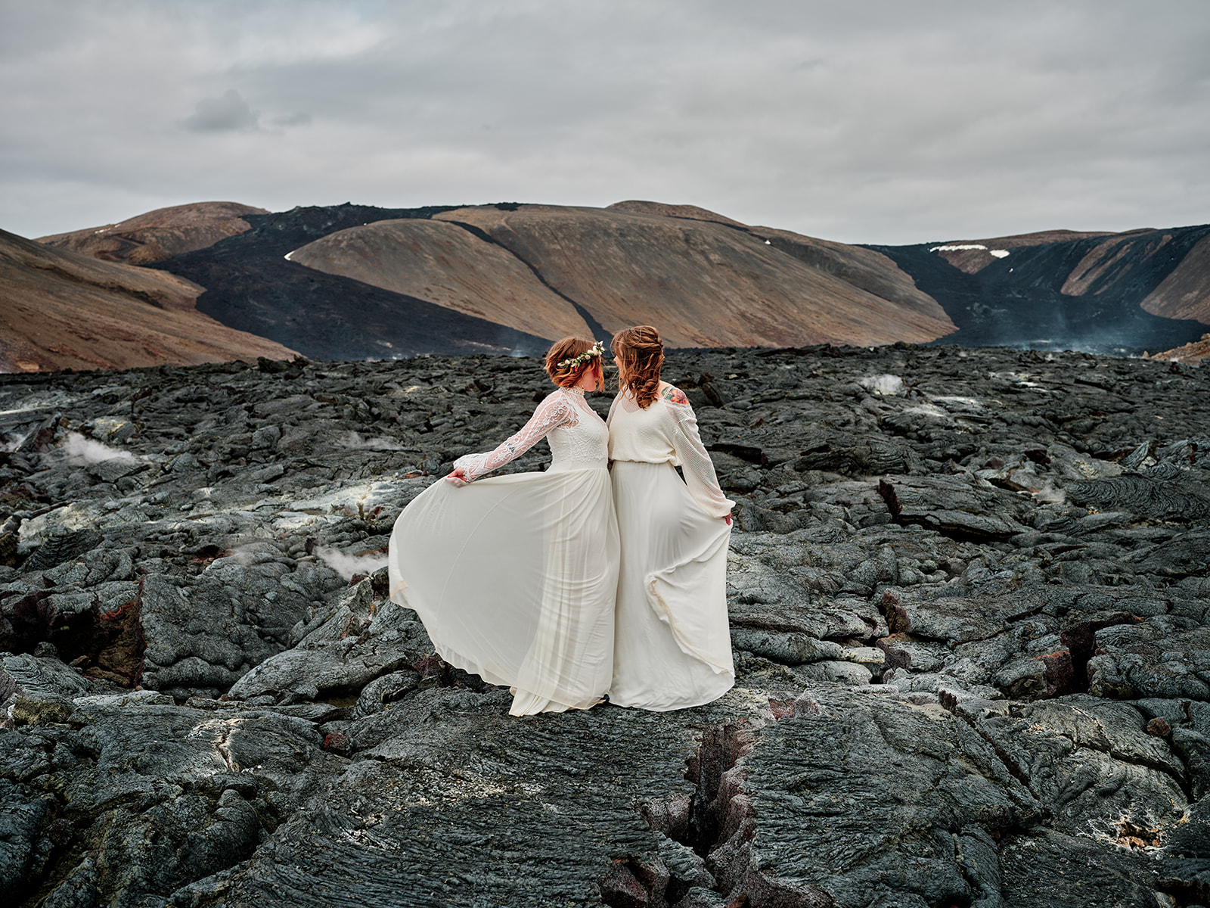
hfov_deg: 46.8
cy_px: 454
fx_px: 1398
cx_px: 605
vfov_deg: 36.0
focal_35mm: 40
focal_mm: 50
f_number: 5.6
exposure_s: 1/220
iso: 100
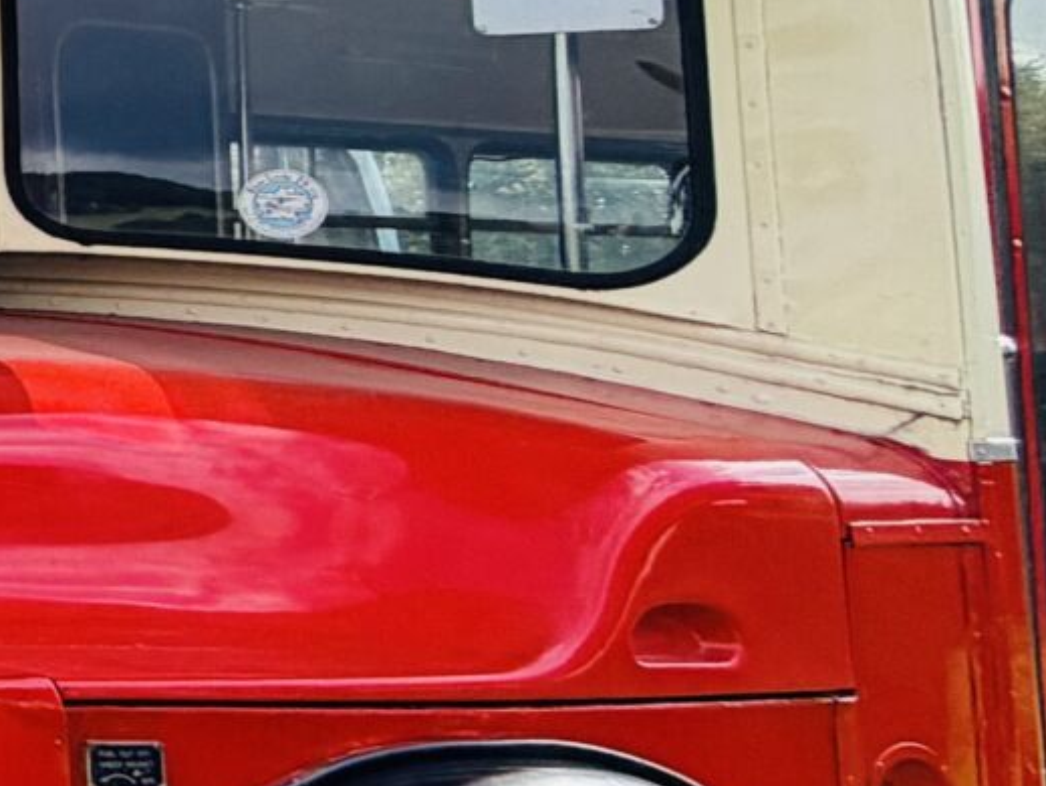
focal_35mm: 69
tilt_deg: +3.7
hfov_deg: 14.8
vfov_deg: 21.0
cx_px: -1526
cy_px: 129
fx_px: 2086
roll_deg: -1.7
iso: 32
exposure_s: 1/770
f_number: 2.2
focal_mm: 2.22
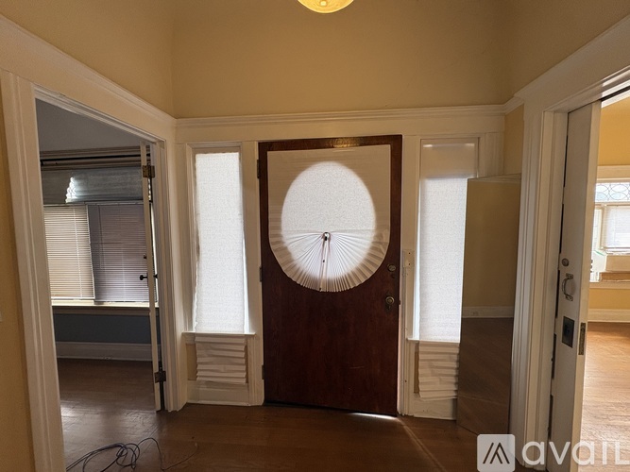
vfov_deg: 85.7
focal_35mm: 14
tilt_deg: -3.8
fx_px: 255
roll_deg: +0.4
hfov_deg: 102.1
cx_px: 315
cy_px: 236
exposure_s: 1/120
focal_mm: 2.22
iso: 160
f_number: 2.2
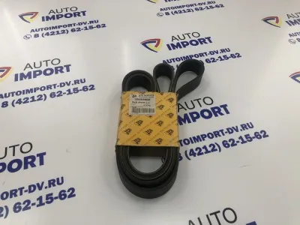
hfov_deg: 63.4
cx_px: 150
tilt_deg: -52.3
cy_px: 112
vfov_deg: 49.7
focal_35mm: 28
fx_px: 243
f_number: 1.8
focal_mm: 4
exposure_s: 1/100
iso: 25
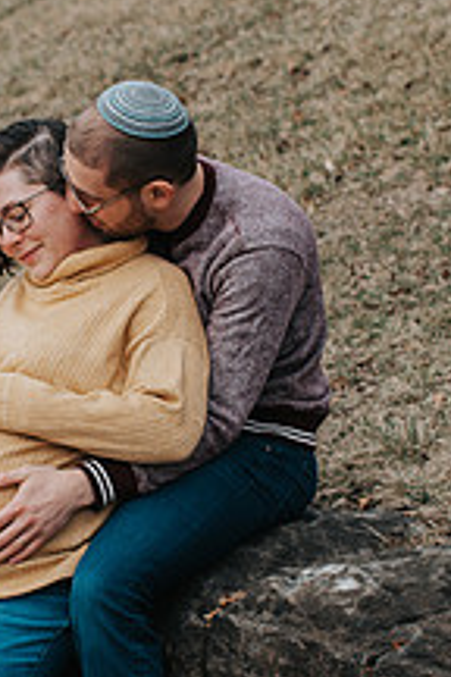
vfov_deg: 18.2
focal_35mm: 112
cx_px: 22
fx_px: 2105
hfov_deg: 12.1
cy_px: 452
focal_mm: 35
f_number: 3.2
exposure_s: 1/800
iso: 180
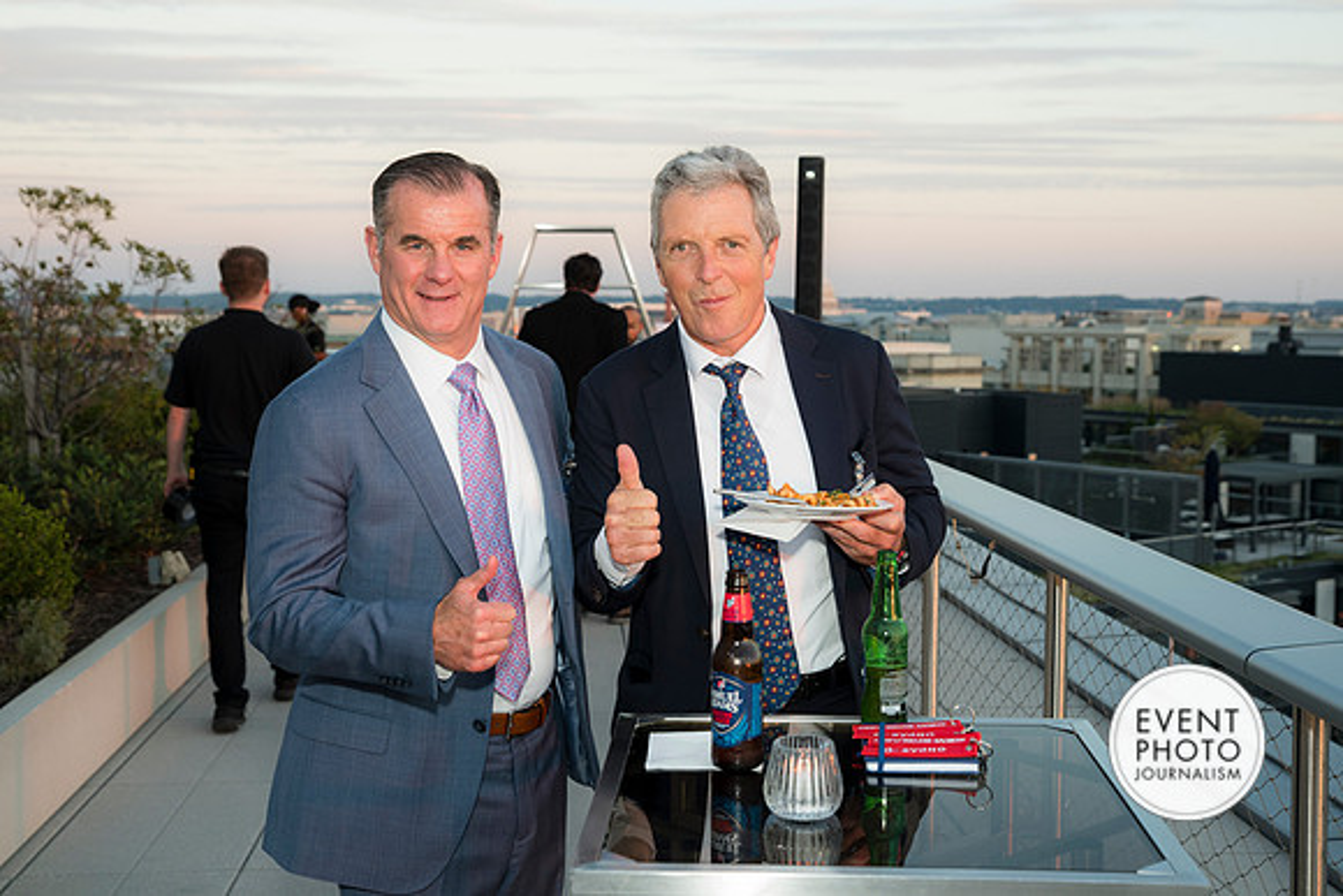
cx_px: 672
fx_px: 1716
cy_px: 448
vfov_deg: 29.3
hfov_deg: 42.7
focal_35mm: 46
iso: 800
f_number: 5.6
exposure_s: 1/125
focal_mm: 46
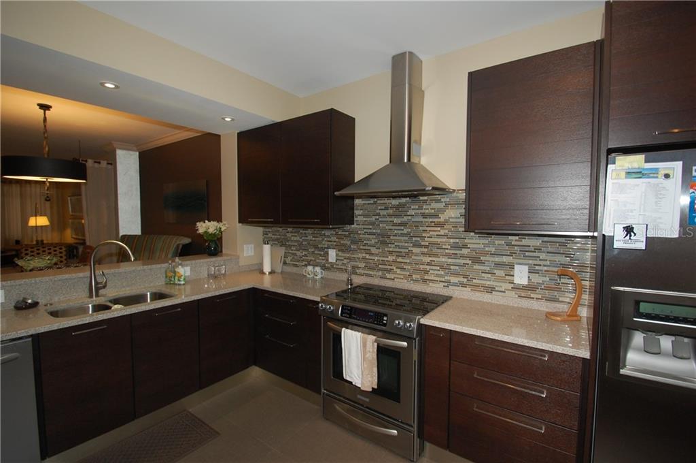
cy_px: 232
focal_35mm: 15
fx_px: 290
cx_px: 348
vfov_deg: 77.2
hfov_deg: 100.5
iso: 400
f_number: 4
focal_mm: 10
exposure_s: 1/60
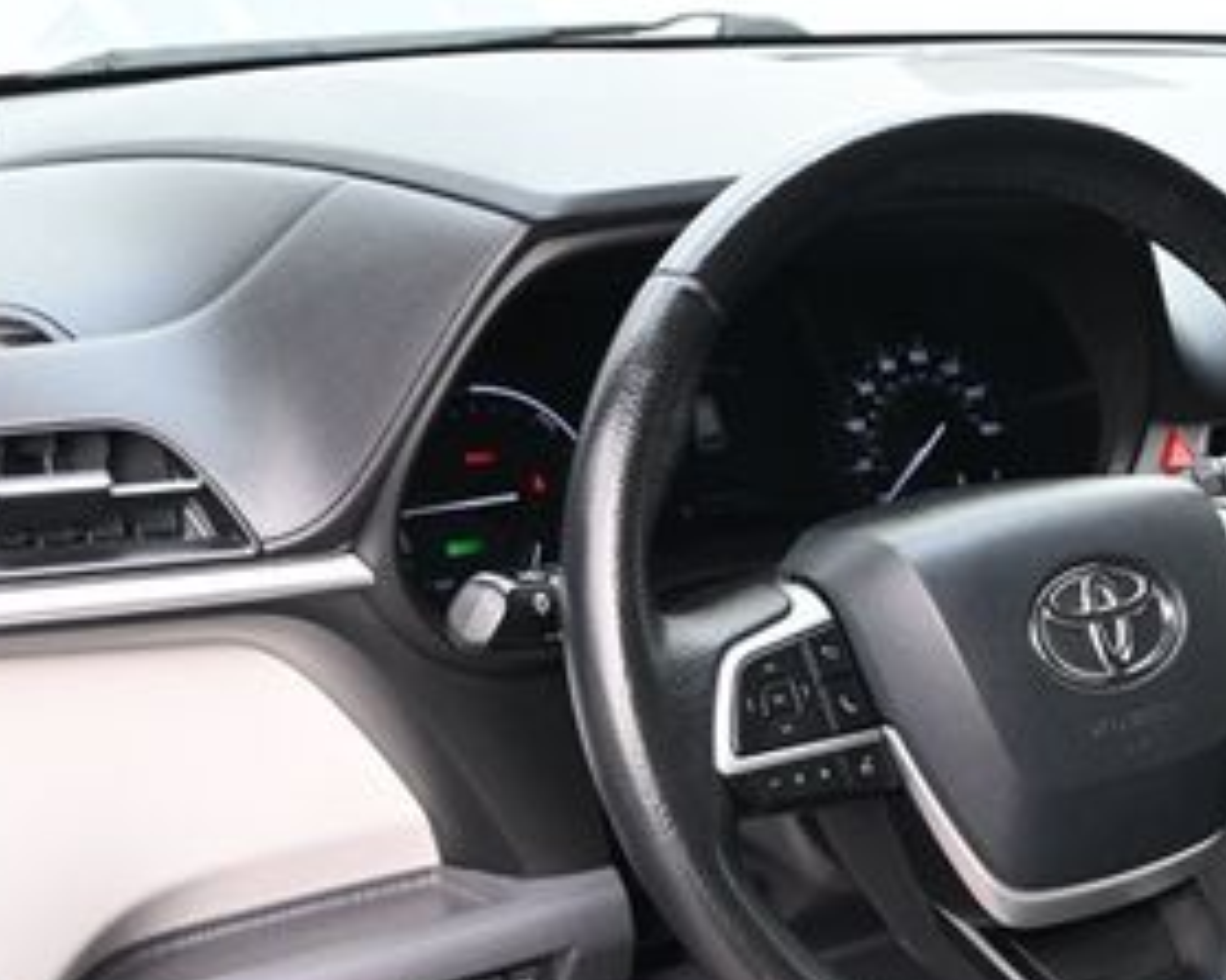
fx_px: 2051
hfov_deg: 31.5
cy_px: 927
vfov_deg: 25.8
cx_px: 1134
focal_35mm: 57
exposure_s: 1/125
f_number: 3.5
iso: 400
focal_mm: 17.5
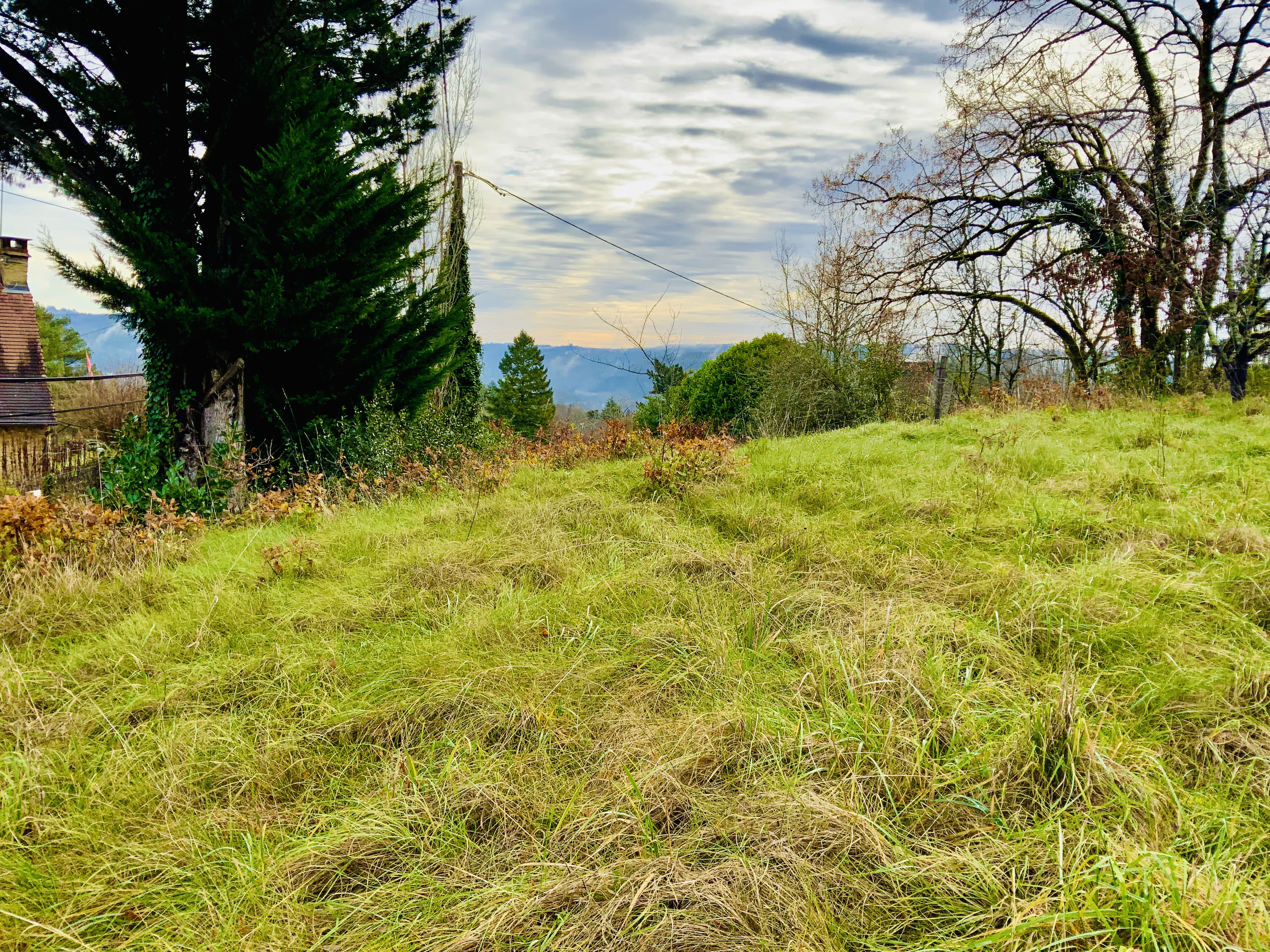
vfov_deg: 48.2
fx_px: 1064
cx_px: 635
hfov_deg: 61.7
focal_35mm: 29
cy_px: 476
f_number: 1.8
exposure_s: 1/650
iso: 16
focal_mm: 3
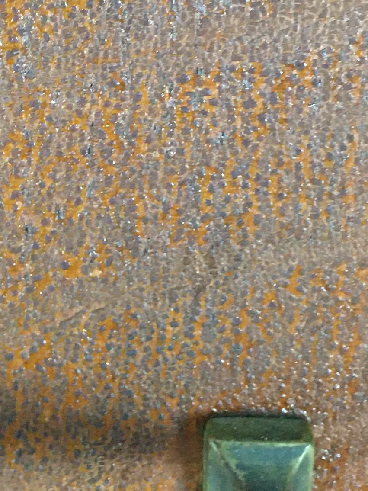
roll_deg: +0.5
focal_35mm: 103
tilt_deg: -24.2
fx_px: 1460
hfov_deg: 13.9
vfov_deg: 18.6
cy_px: 11
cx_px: -92
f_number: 2.2
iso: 200
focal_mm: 4.15
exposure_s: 1/33
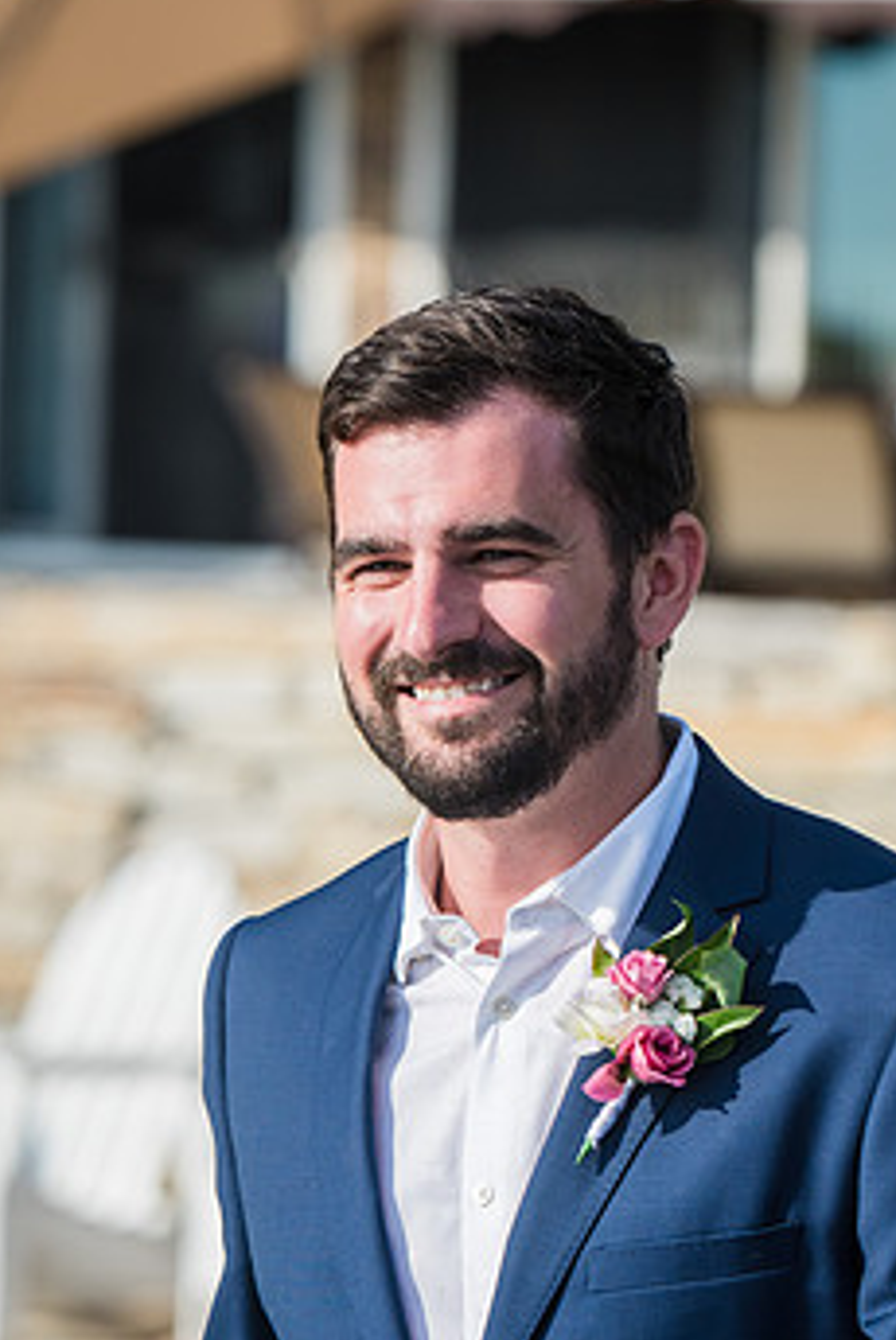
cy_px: 787
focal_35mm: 245
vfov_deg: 8.4
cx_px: 503
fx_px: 9128
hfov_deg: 5.6
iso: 200
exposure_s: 1/3200
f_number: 4
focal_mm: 125
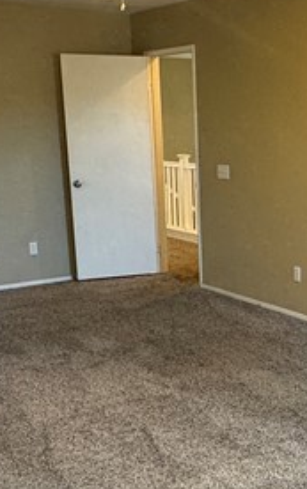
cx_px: 287
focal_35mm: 55
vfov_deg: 36.6
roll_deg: +0.1
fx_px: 735
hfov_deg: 22.9
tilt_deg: -15.0
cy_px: 314
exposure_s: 1/60
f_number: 2.2
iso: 250
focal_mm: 2.22
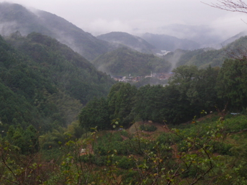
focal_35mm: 70
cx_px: 107
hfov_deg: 27.7
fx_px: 499
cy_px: 47
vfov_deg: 20.9
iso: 64
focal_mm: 6.2
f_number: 3.8
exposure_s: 1/125
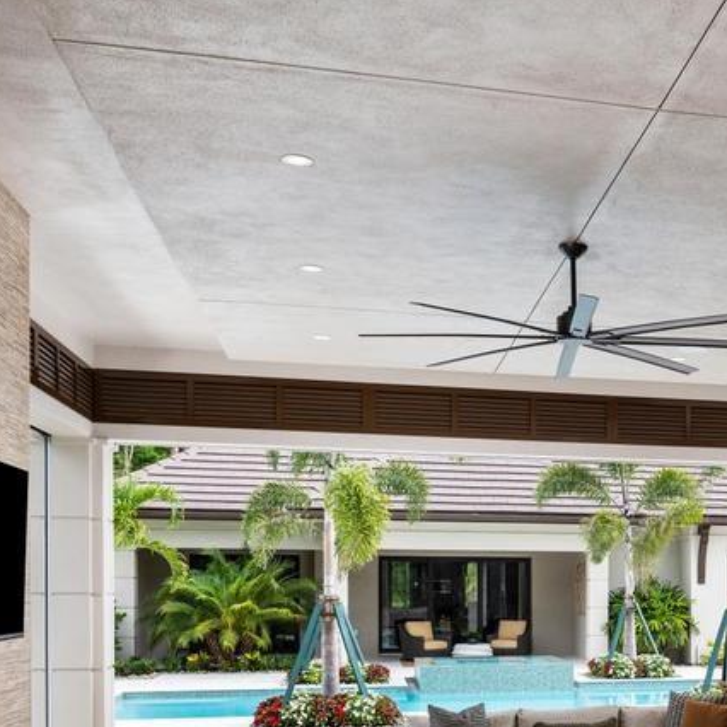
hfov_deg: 30.6
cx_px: 754
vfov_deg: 32.2
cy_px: 618
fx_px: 1212
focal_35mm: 51
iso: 200
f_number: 11
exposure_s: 1/40
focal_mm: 30.3
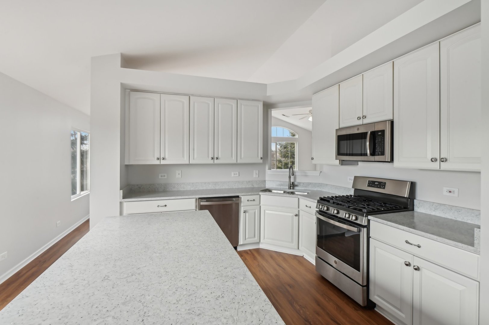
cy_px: 162
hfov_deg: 96.8
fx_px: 217
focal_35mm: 16
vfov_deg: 73.7
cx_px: 244
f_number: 13
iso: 400
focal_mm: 16
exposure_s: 1/50
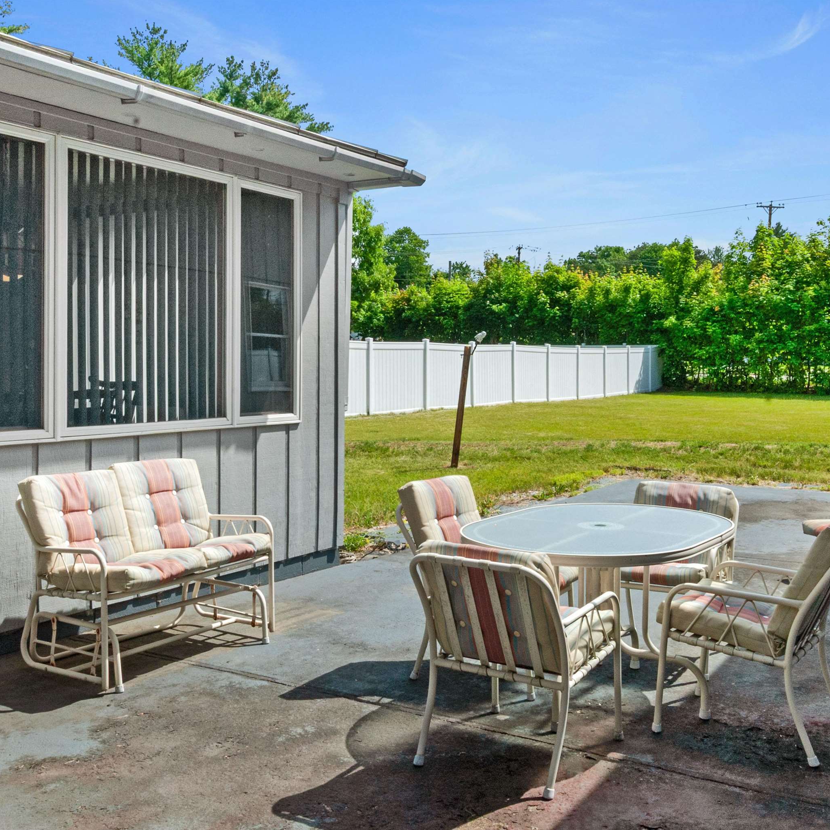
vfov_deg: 36.8
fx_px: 1248
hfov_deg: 36.8
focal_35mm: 46
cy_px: 416
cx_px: 460
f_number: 20
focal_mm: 24
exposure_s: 1/90
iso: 200
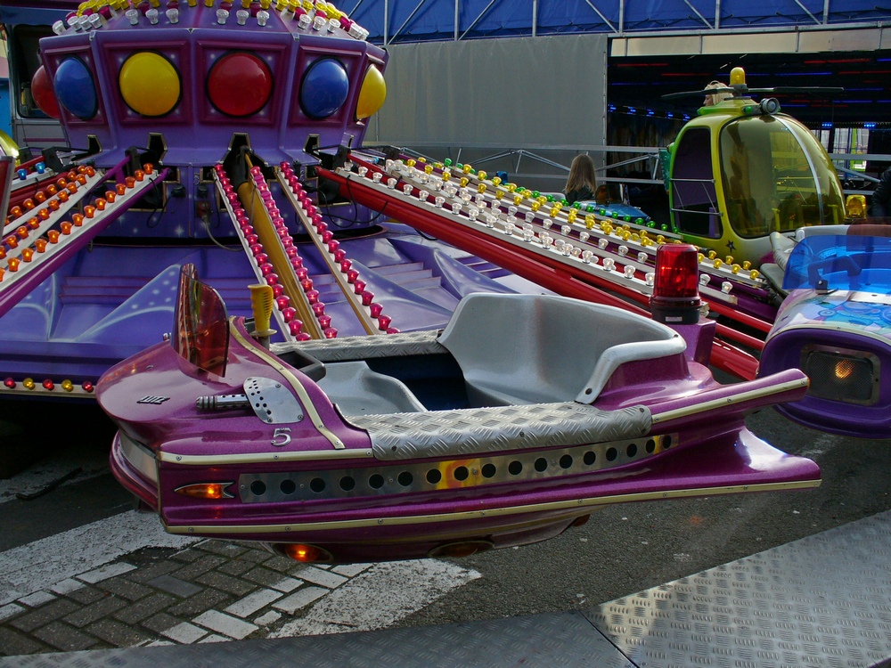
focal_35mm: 37
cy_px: 334
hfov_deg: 50.1
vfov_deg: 38.7
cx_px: 446
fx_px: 952
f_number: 5.6
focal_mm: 6.1
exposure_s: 1/160
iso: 80
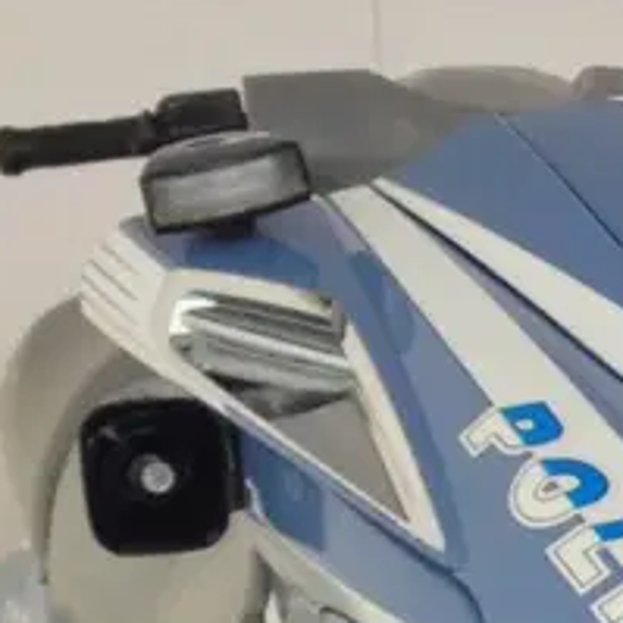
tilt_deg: -12.4
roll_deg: +1.1
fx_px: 3584
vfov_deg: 9.8
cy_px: 795
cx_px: 1321
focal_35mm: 176
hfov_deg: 9.2
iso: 50
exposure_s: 1/24
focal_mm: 4.12
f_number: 2.4
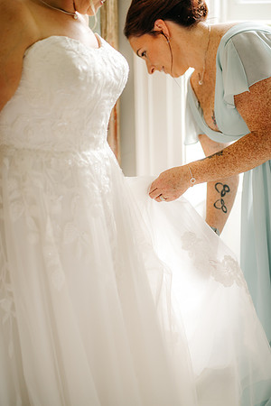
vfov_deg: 23.9
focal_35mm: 85
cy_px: 203
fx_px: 960
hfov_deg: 16.1
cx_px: 136
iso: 100
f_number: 2
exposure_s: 1/400
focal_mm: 85
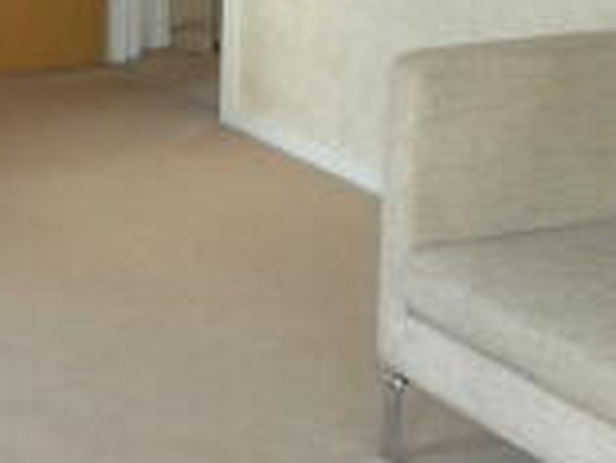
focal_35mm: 114
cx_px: 220
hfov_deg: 17.2
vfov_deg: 12.7
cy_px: -78
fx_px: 2030
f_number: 3.3
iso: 125
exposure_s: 1/30
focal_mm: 4.7
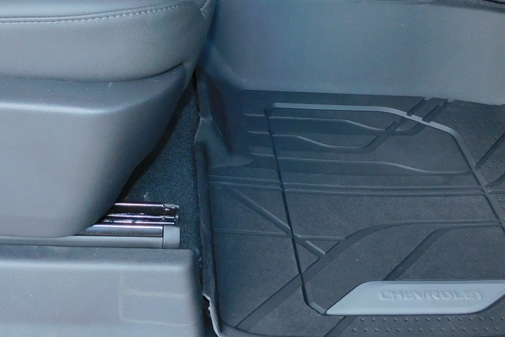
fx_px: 743
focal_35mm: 53
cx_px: 222
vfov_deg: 25.4
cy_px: 110
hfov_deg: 37.5
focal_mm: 4.3
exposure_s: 1/40
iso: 125
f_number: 3.3
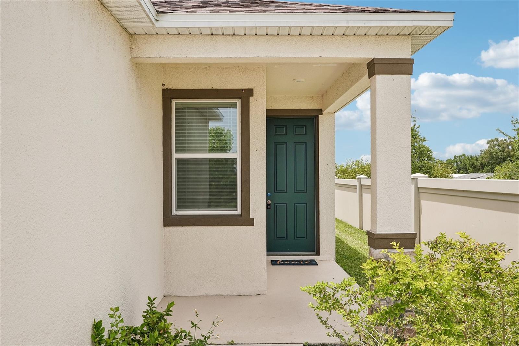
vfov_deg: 37.8
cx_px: 260
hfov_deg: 54.4
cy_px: 173
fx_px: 504
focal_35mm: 35
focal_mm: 35
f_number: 8
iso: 400
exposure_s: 1/500
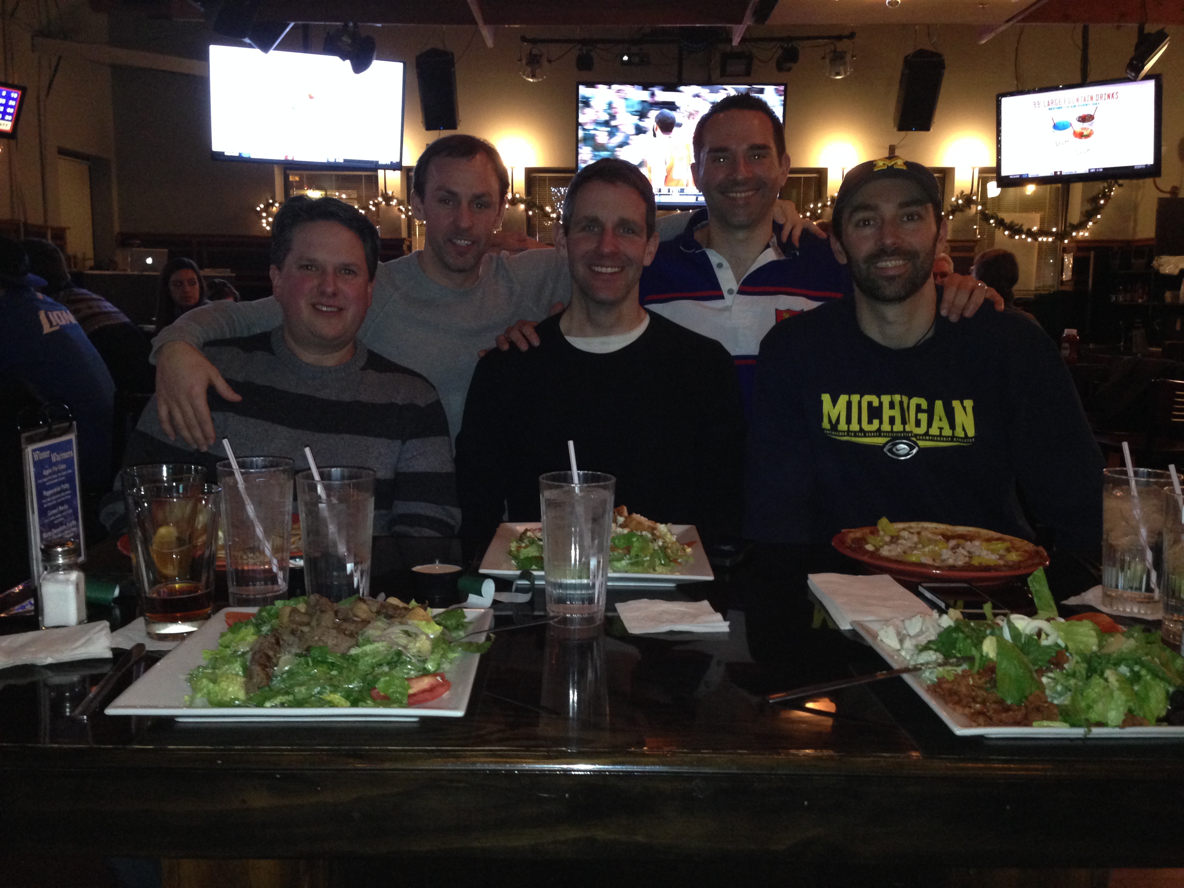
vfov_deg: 42.9
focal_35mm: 33
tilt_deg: -8.0
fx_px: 1129
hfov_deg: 55.4
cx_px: 592
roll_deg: +0.1
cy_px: 444
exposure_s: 1/16
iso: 250
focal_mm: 4.12
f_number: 2.4
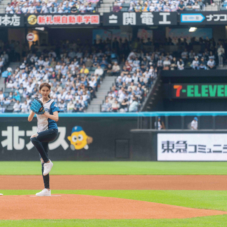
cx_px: 112
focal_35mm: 256
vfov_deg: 6.8
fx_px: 1899
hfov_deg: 6.8
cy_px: 113
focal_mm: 200
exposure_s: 1/250
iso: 320
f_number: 4
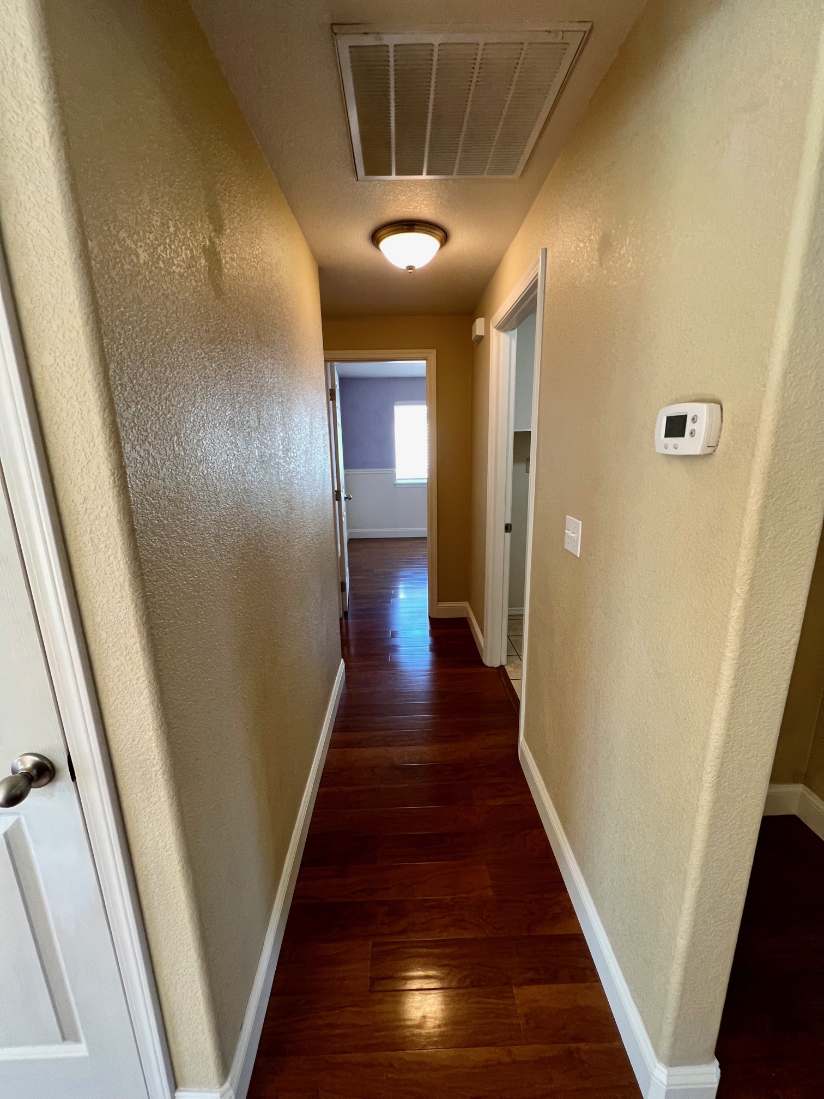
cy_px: 550
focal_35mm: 13
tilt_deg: -13.4
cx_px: 412
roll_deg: +1.2
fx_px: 413
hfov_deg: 89.9
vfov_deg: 106.2
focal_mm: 1.57
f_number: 1.8
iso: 160
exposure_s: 1/60
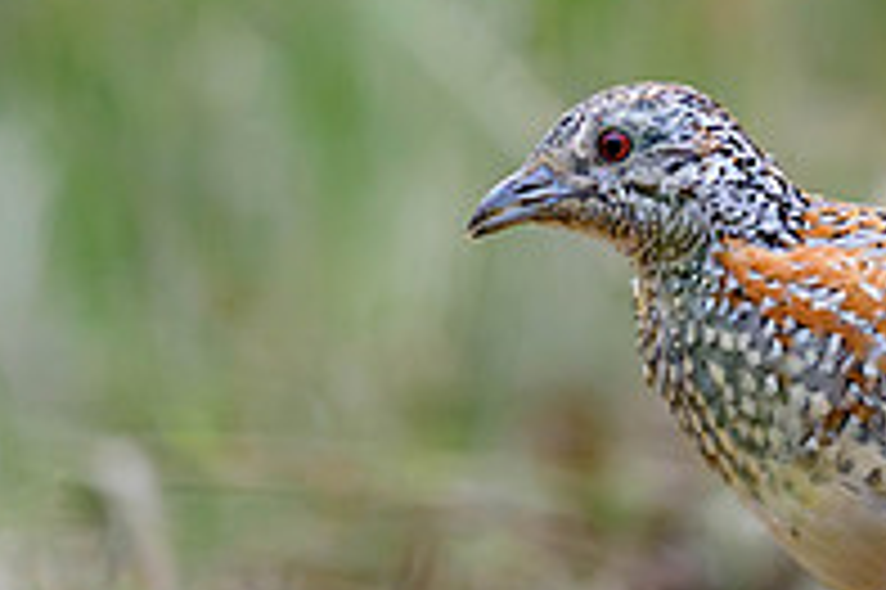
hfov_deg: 0.9
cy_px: 290
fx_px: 56606
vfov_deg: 0.6
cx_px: 1058
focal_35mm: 2302
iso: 3200
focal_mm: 560
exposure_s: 1/1250
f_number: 4
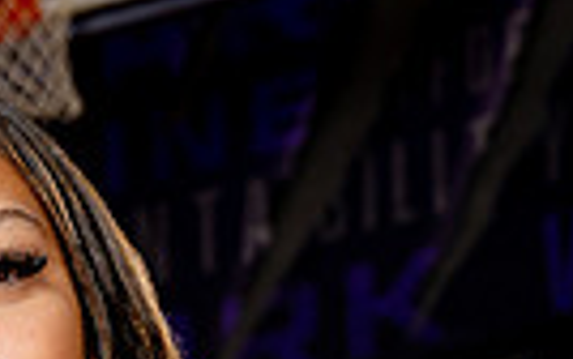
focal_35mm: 161
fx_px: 2516
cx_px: 34
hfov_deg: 12.9
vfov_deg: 7.6
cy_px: 868
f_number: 5.6
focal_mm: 47
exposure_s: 1/250
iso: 320
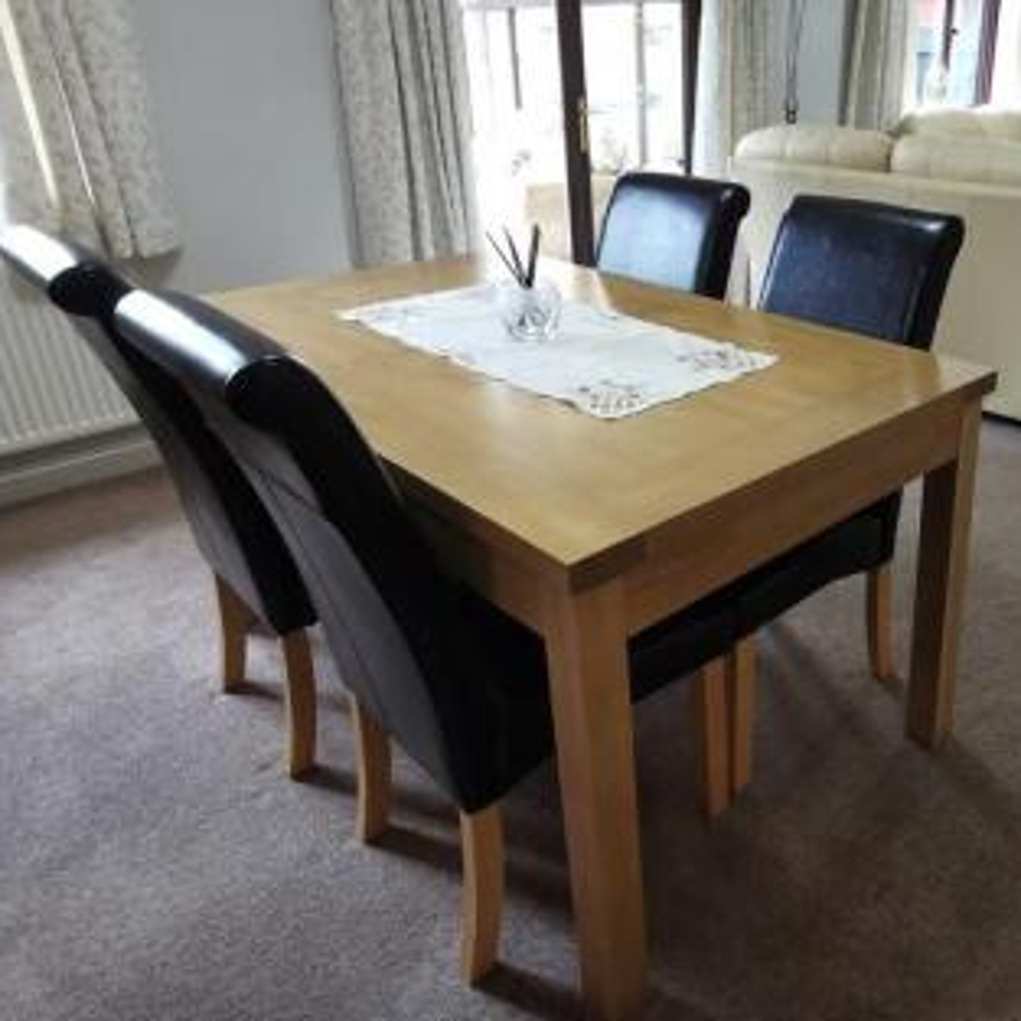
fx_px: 934
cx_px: 758
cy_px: 452
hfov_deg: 54.8
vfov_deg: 57.2
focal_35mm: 28
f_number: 2.2
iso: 500
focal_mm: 2.26
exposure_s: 1/25
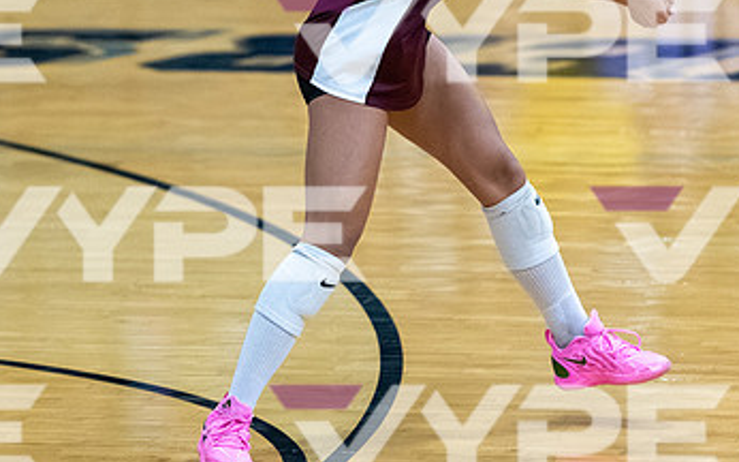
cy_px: -40
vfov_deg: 2.3
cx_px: 421
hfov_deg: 3.7
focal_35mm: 565
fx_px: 11375
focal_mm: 200
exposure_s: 1/1600
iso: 3200
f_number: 2
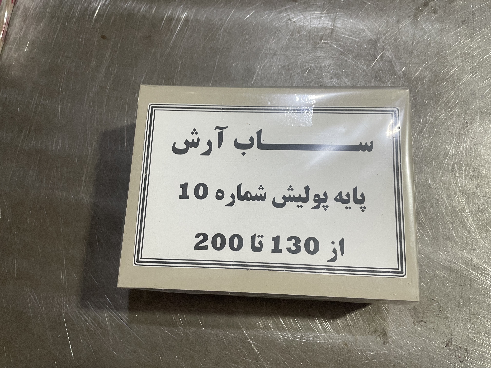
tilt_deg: -76.5
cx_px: 246
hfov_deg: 67.3
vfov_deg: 53.1
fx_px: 369
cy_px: 184
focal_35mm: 26
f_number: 1.6
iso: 100
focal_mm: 4.2
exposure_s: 1/50
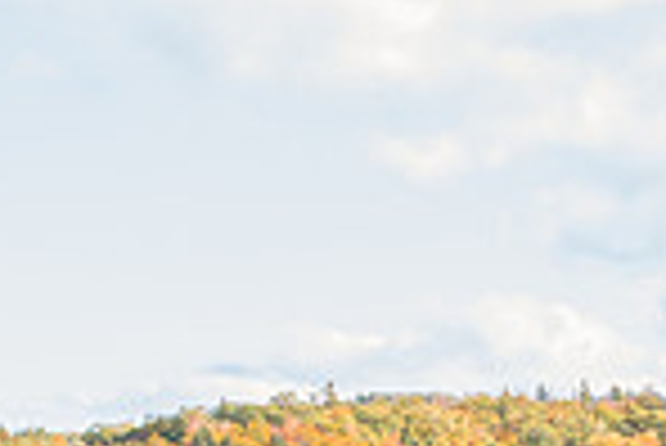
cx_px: 841
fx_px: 3241
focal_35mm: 175
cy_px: 856
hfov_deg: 11.5
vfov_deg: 7.6
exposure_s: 1/100
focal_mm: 24
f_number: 7.1
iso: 320
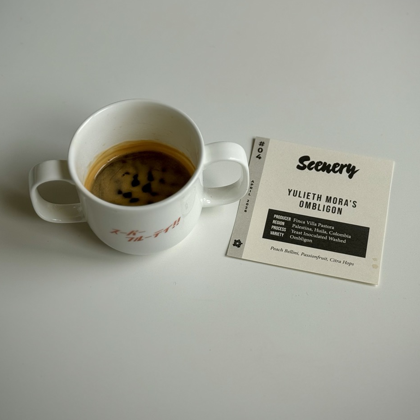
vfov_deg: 29.5
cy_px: 171
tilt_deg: -54.6
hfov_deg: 29.6
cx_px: 213
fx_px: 796
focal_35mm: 58
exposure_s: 1/601
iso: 64
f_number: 1.78
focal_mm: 6.76
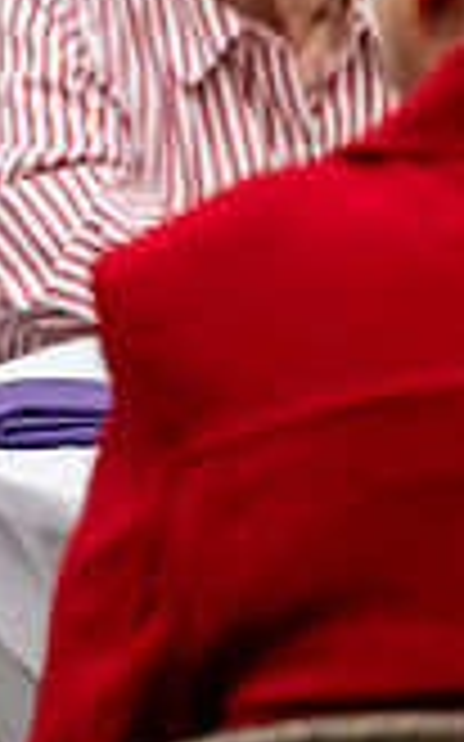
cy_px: -65
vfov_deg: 5.6
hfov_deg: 3.5
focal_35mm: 373
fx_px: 7553
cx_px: -509
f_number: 2.8
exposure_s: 1/200
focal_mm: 104
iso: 1600
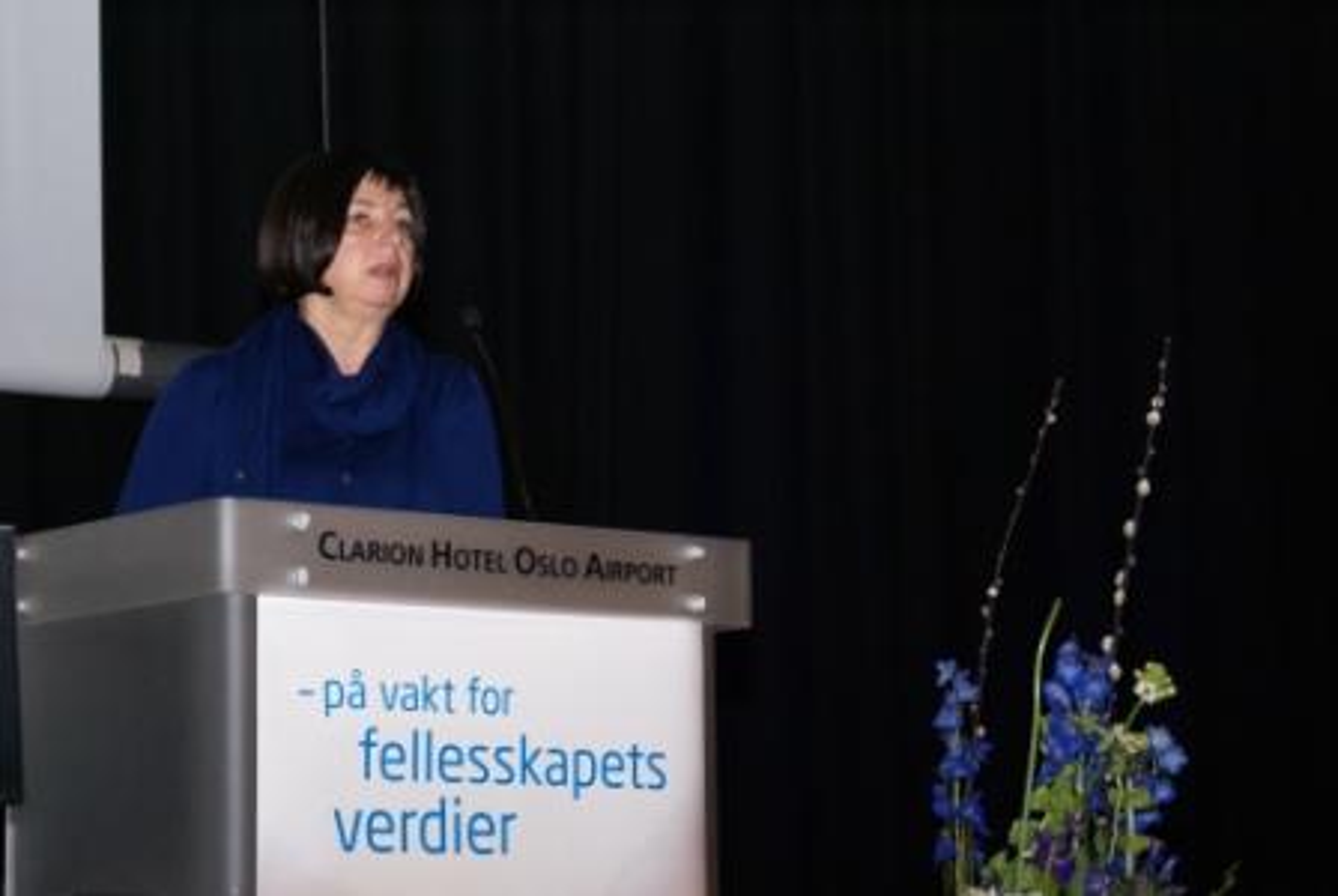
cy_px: 448
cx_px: 669
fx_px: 3908
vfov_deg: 13.1
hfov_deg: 19.4
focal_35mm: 105
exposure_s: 1/125
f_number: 5.6
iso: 400
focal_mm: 70
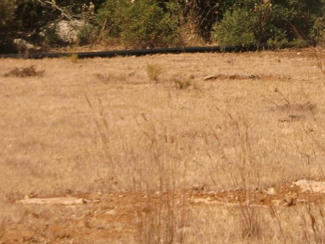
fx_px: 1896
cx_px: 394
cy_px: -22
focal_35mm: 202
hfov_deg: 9.7
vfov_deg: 7.3
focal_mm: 13.6
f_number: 4.6
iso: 64
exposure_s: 1/800
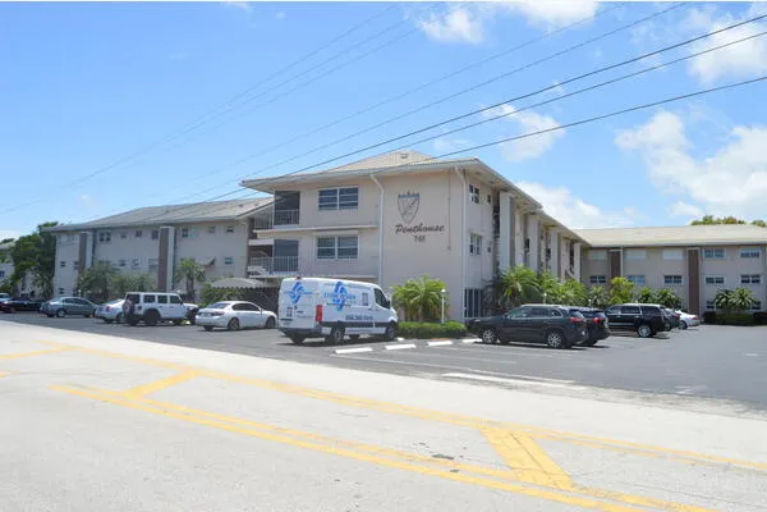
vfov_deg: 47.9
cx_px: 384
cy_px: 256
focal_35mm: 27
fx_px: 575
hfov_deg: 67.4
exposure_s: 1/320
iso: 100
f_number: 9
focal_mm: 18
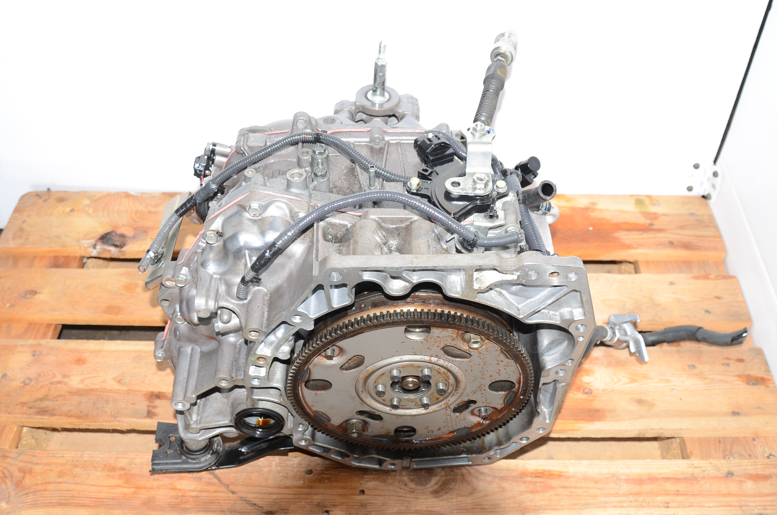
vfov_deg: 36.7
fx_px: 775
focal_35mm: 36
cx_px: 388
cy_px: 258
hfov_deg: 53.2
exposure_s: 1/60
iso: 100
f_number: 5
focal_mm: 24
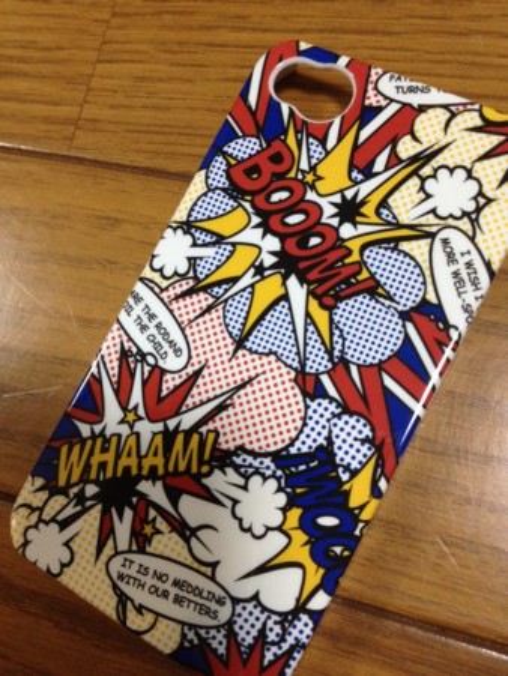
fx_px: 684
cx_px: 254
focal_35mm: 35
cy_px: 338
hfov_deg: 40.7
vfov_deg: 52.6
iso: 160
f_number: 2.4
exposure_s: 1/20
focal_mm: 4.28
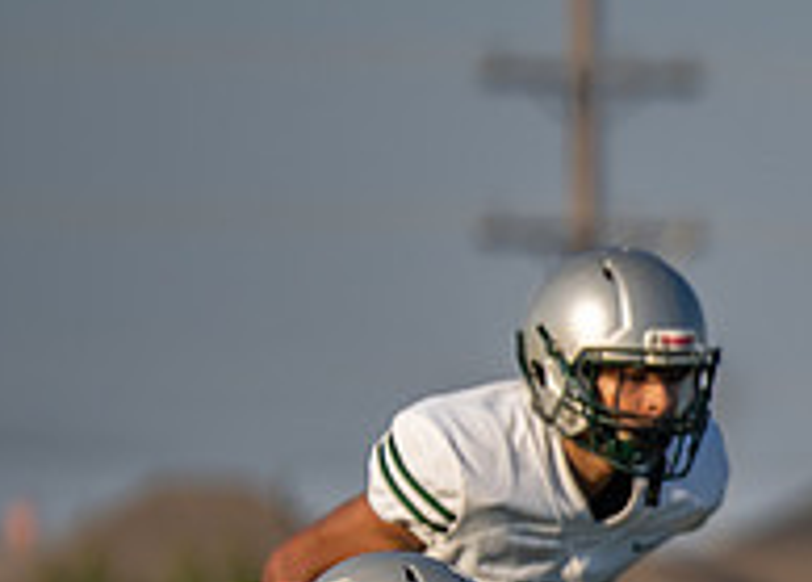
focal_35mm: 1058
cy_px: 590
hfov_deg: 1.9
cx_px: 2108
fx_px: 24425
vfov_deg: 1.4
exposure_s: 1/2500
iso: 100
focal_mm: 200
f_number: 2.8
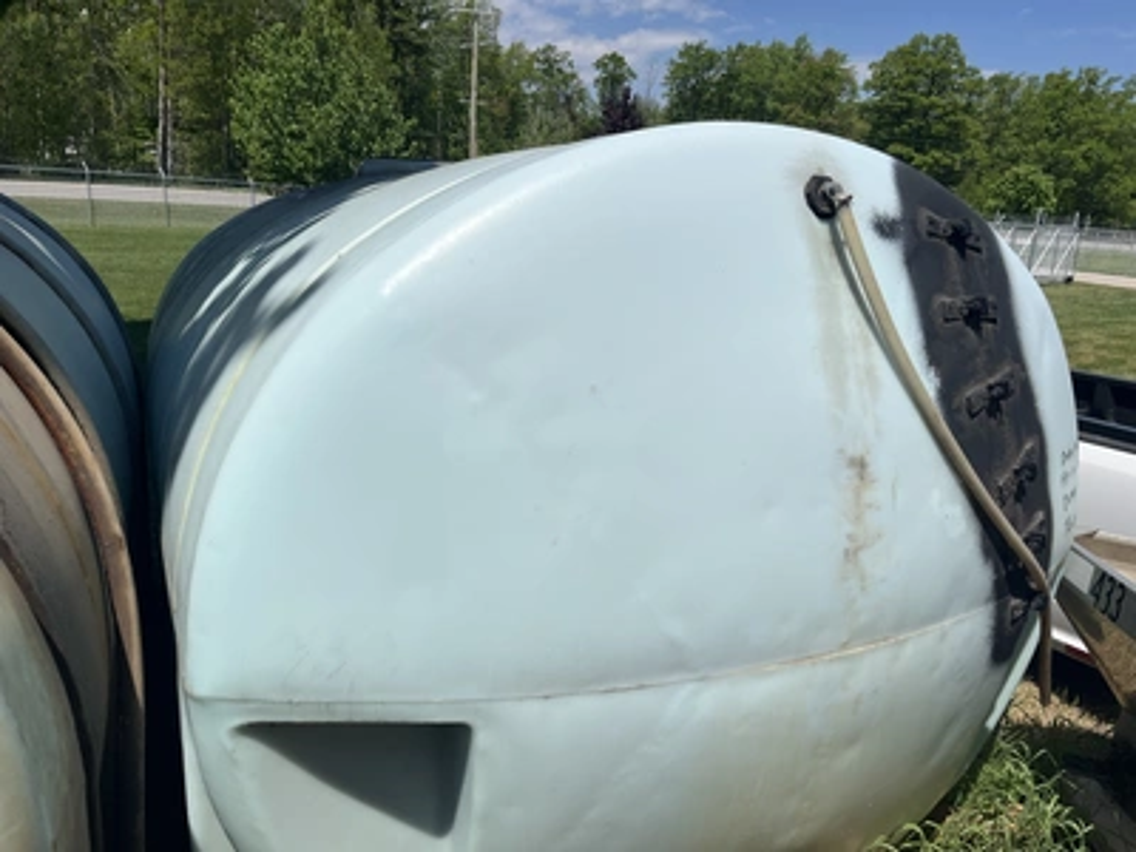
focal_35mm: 26
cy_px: 426
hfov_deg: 67.3
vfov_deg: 53.1
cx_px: 568
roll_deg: -2.8
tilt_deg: -13.1
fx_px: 853
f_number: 1.6
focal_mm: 5.1
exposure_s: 1/9091
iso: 50
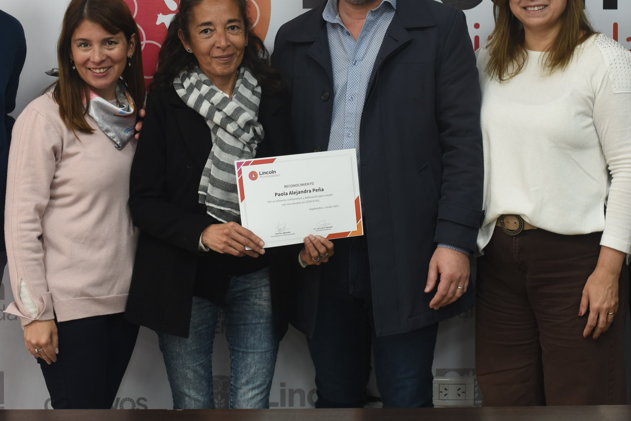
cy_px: 98
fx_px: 1140
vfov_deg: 20.7
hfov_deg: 30.9
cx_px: 353
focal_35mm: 65
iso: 640
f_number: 5.6
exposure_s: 1/60
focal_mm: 35
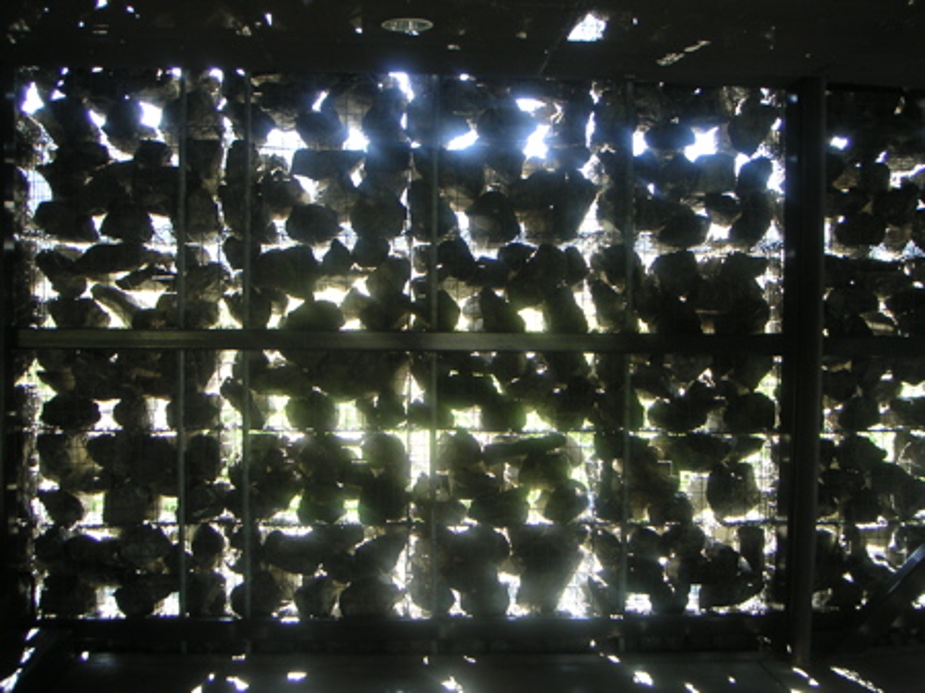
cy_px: 346
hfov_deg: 49.0
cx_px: 462
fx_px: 1015
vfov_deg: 37.7
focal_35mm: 38
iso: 80
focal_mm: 6
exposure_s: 1/45
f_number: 2.8
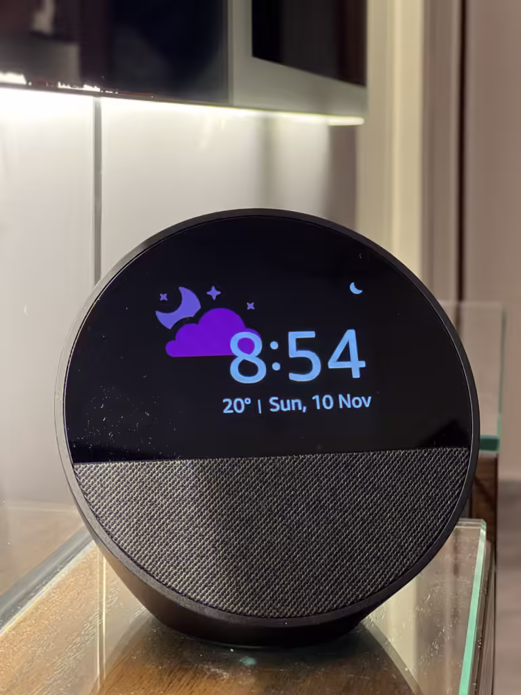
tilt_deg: -6.2
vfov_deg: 25.3
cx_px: 260
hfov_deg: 19.1
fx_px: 1545
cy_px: 348
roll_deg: +0.4
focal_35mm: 77
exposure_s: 1/50
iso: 160
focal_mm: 9
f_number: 2.8
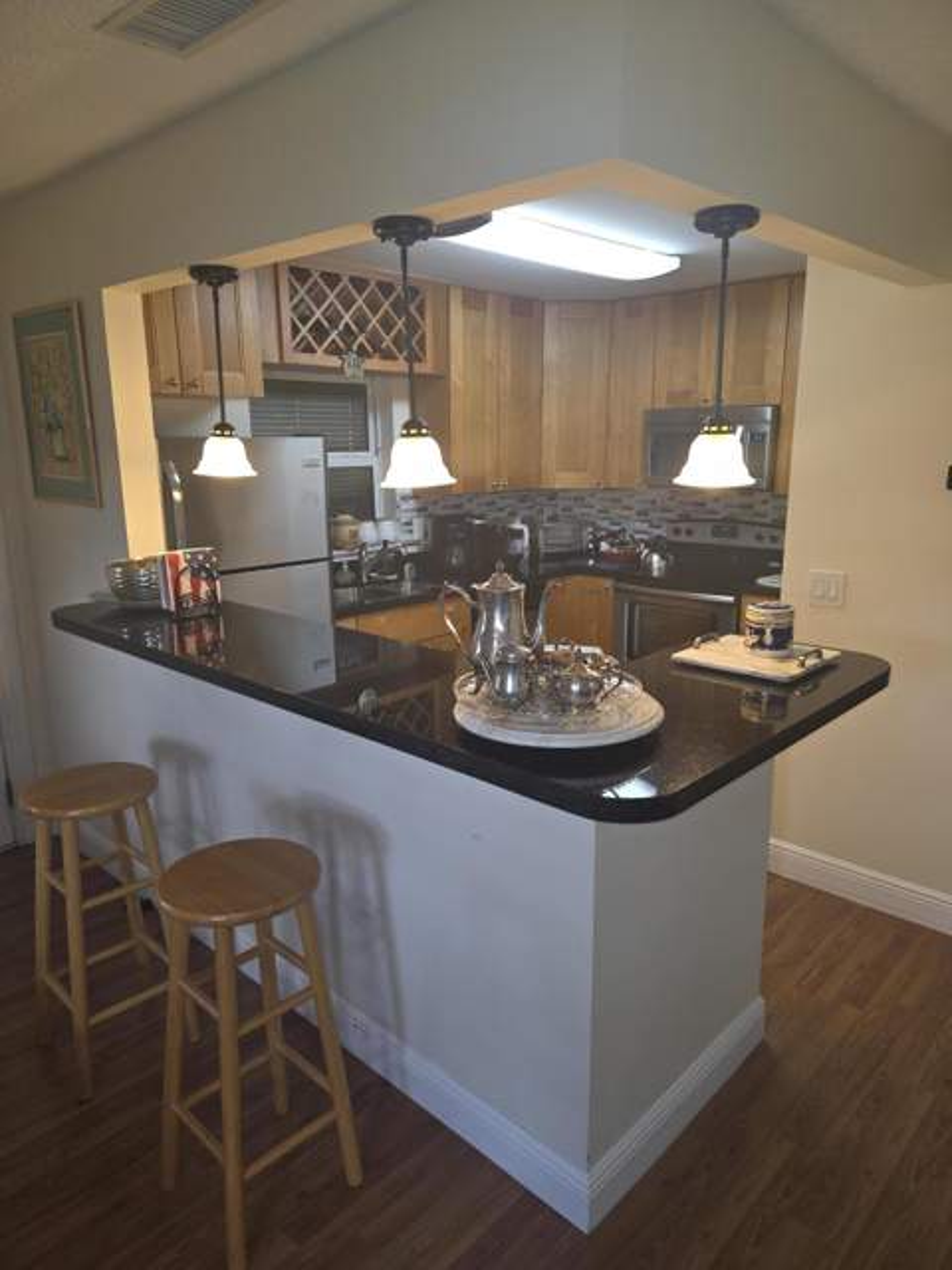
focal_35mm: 23
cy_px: 635
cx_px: 476
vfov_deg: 73.9
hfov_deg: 58.9
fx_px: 843
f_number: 1.7
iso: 100
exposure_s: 1/60
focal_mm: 6.3
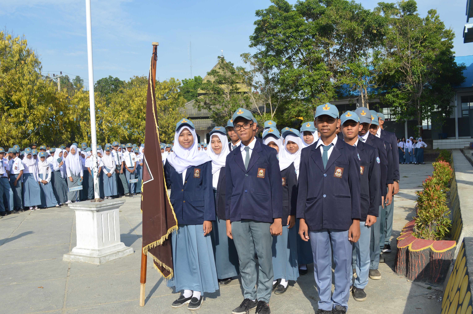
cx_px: 236
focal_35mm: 33
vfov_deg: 39.9
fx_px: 433
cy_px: 157
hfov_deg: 57.3
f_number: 8
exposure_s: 1/250
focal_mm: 22
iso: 100
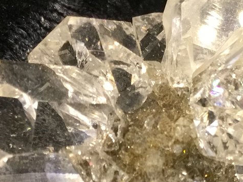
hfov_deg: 18.7
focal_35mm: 105
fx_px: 737
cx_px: 164
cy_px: 144
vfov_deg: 14.0
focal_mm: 3.3
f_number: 2.4
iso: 125
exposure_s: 1/30
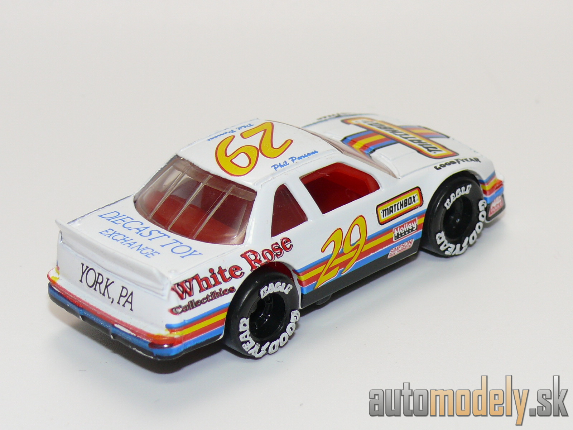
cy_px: 215
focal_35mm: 112
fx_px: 1854
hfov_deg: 17.6
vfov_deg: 13.2
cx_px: 286
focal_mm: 14.2
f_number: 4
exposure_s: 1/30
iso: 100
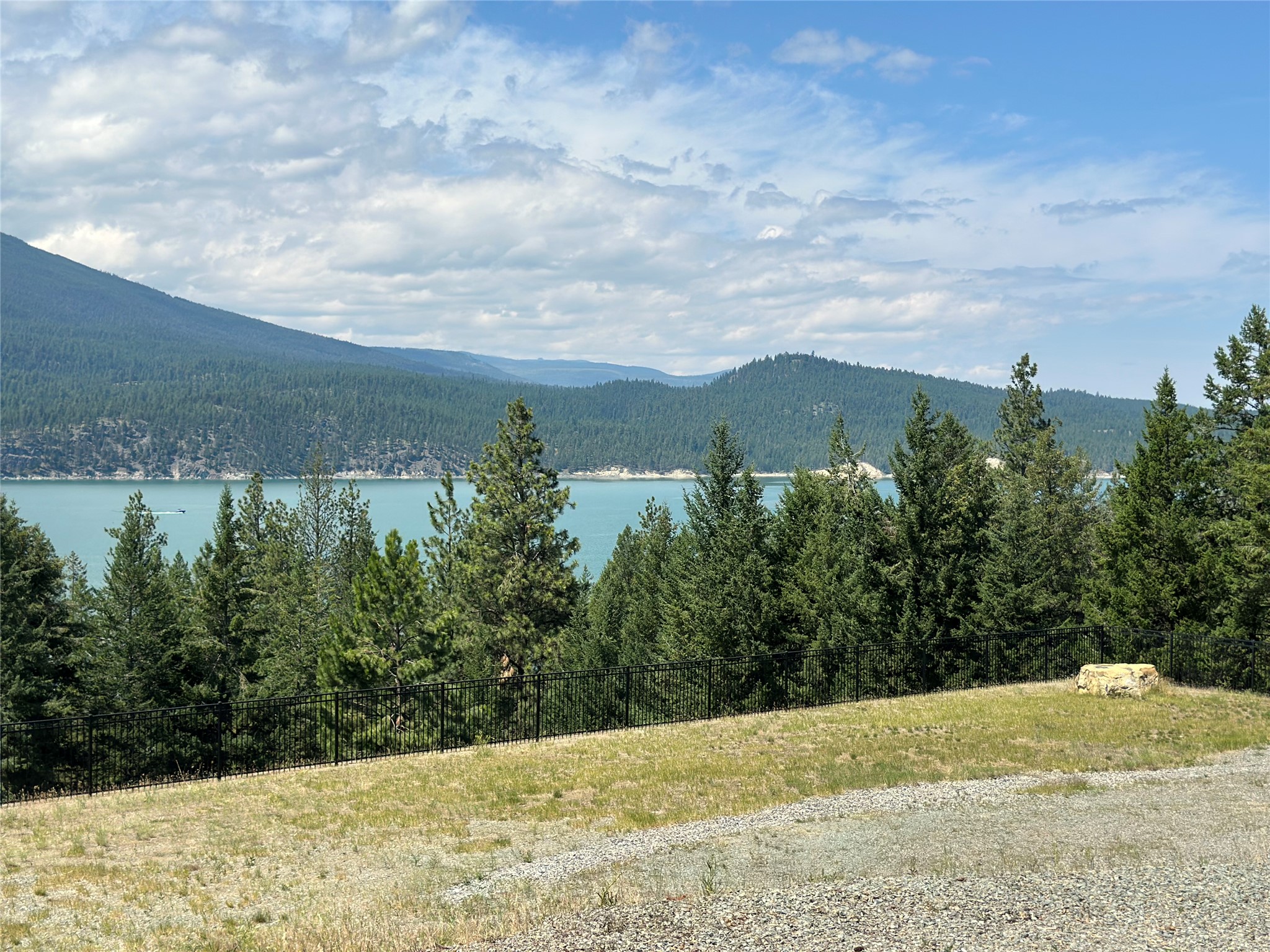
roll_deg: -0.7
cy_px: 476
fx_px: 1761
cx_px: 635
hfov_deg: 39.7
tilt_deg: -0.7
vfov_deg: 30.3
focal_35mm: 48
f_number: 1.78
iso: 80
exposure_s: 1/5882
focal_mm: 6.86
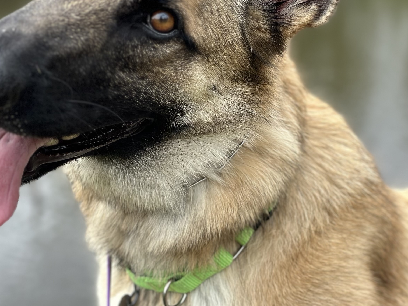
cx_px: 161
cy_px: 103
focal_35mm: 83
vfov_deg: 17.7
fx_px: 978
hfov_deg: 23.5
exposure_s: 1/2028
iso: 80
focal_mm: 6.86
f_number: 1.78
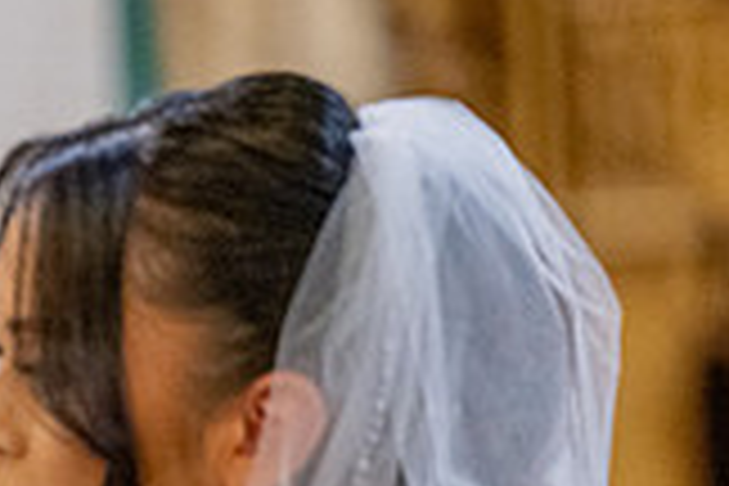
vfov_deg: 1.9
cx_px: -441
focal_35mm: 718
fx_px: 14538
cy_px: 682
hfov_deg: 2.9
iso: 2000
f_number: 2.8
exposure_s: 1/200
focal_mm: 200
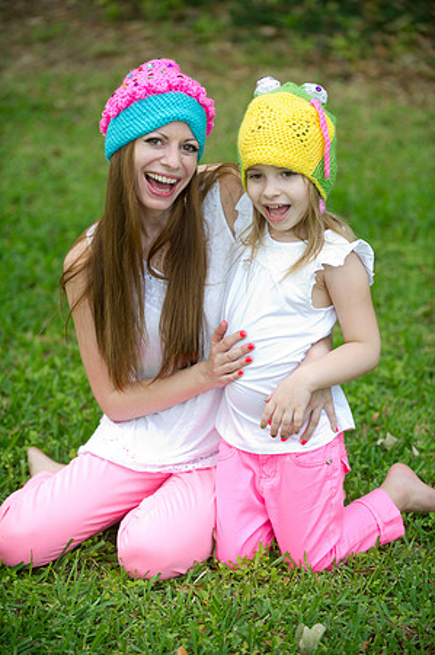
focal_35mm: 110
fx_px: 1998
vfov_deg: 18.6
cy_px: 328
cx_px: 218
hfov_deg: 12.4
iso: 200
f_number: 2.8
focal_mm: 110
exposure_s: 1/200
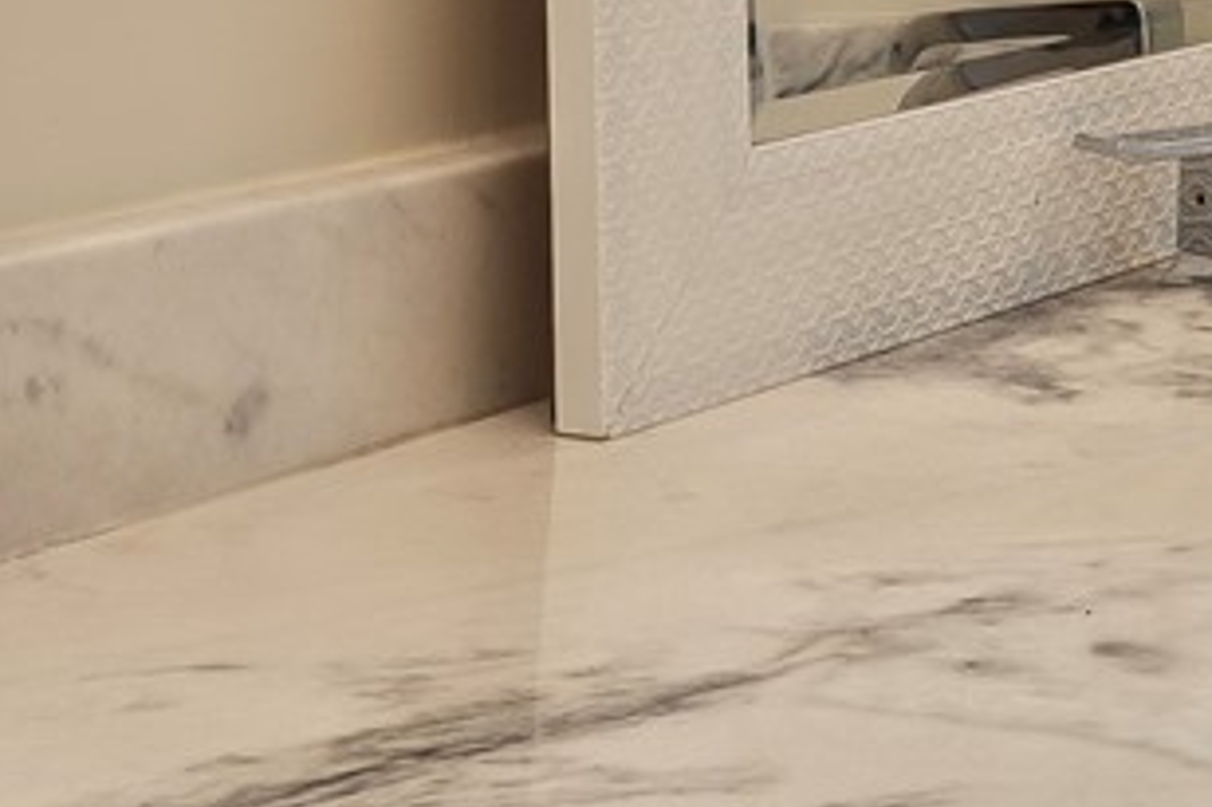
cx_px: 1503
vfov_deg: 11.6
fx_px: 3802
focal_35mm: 113
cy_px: -378
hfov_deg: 17.2
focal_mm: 16
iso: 125
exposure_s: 1/5
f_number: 6.3
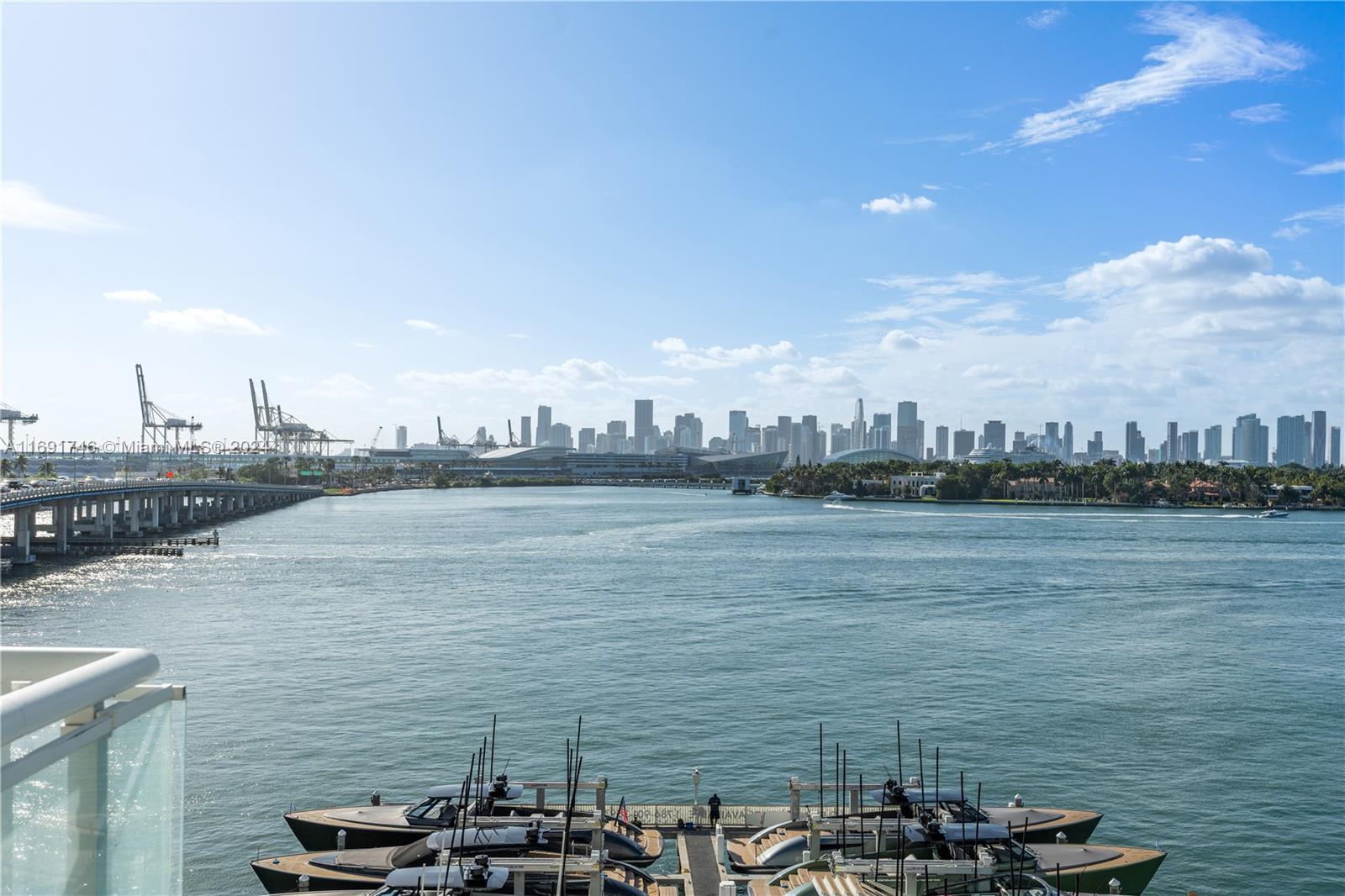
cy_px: 448
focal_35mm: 35
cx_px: 672
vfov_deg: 37.8
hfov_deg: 54.4
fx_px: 1307
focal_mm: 35
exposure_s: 1/1000
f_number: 8
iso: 125
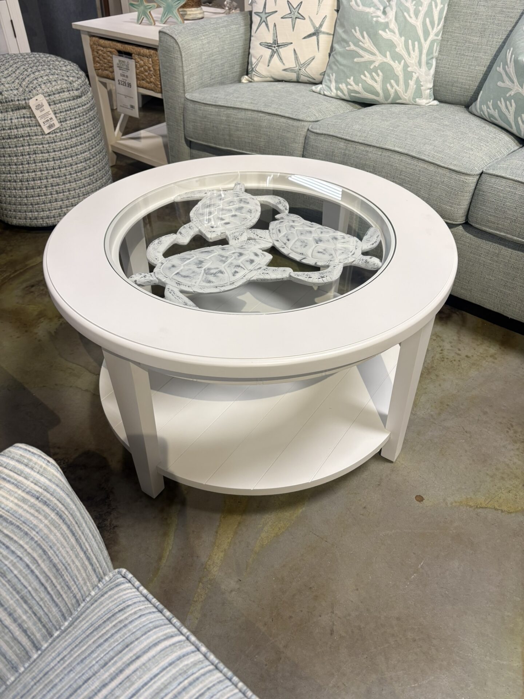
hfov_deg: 53.1
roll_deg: +0.9
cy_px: 350
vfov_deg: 67.3
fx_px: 525
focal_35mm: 26
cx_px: 262
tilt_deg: -39.3
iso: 100
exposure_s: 1/60
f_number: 1.6
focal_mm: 5.96
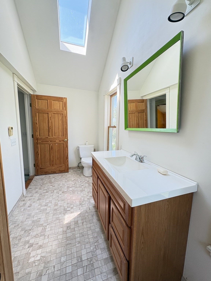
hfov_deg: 85.7
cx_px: 106
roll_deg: -0.7
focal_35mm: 14
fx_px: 114
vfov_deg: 102.1
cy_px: 140
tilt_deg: -5.8
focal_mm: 2.22
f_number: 2.2
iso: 200
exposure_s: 1/99
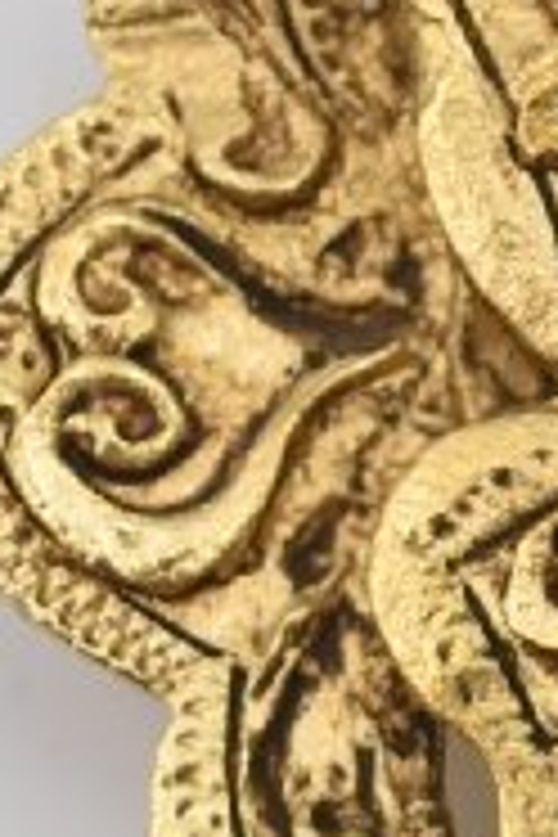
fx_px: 10345
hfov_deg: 3.1
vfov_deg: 4.6
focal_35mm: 445
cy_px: 1228
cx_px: 1440
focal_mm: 46
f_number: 5
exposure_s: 1/125
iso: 200
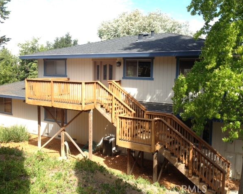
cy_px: 96
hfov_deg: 49.1
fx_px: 266
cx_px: 116
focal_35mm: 37
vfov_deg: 40.1
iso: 50
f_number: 2.4
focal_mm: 4.28
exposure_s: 1/497
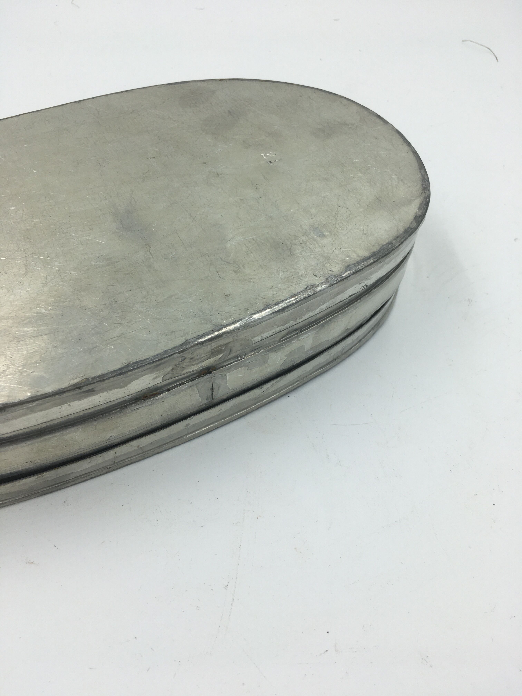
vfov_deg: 61.7
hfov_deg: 48.2
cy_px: 348
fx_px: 583
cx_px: 261
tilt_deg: -50.9
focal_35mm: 29
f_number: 2.2
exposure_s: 1/311
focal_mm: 4.15
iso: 25
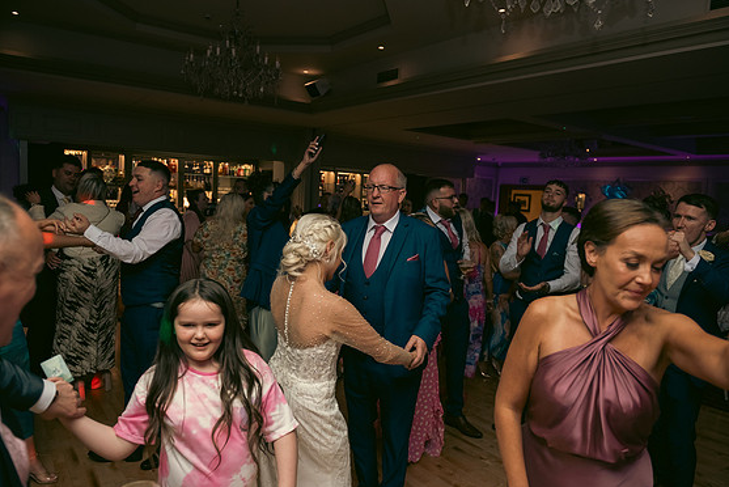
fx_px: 506
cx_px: 369
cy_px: 252
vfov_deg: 51.3
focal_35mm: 25
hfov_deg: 71.5
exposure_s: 1/160
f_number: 3.5
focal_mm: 24
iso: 800
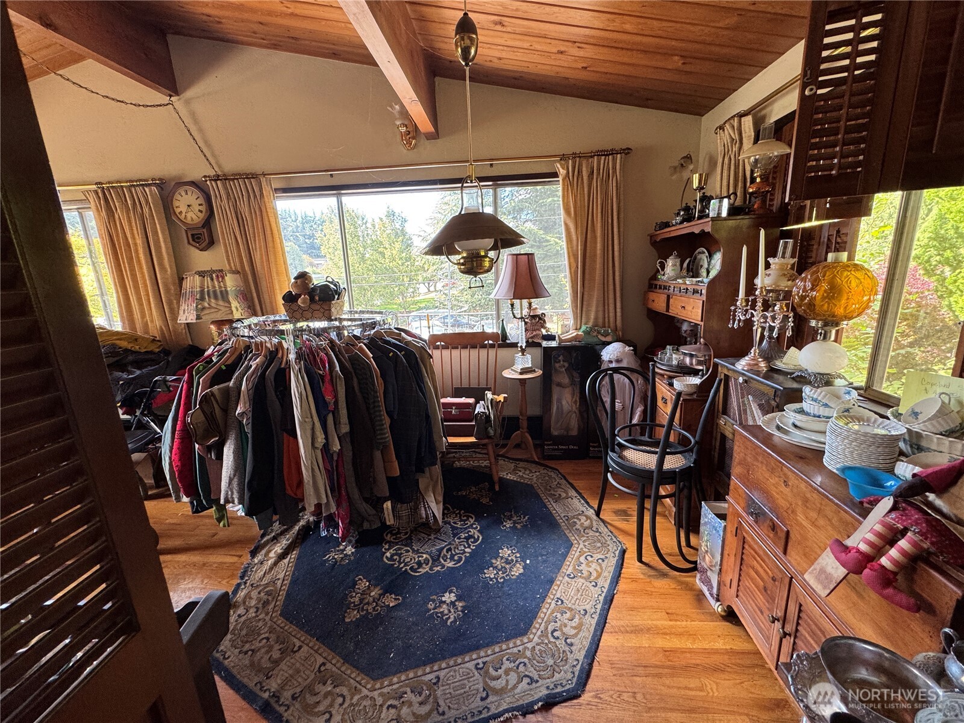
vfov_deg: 85.7
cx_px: 482
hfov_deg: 102.1
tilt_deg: -14.0
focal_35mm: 14
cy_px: 362
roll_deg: +2.4
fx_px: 390
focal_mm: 2.22
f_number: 2.2
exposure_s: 1/99
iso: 200
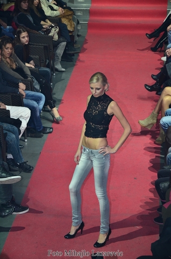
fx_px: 806
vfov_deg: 18.2
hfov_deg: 12.1
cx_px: 86
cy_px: 130
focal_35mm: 112
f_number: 5.6
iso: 640
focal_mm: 75
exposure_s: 1/80
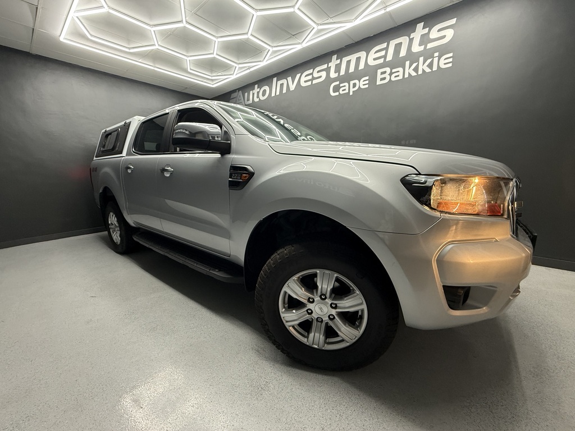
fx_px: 233
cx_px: 288
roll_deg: +1.2
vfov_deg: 85.7
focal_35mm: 14
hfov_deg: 102.1
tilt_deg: -10.6
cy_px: 216
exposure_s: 1/100
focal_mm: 2.22
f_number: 2.2
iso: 250
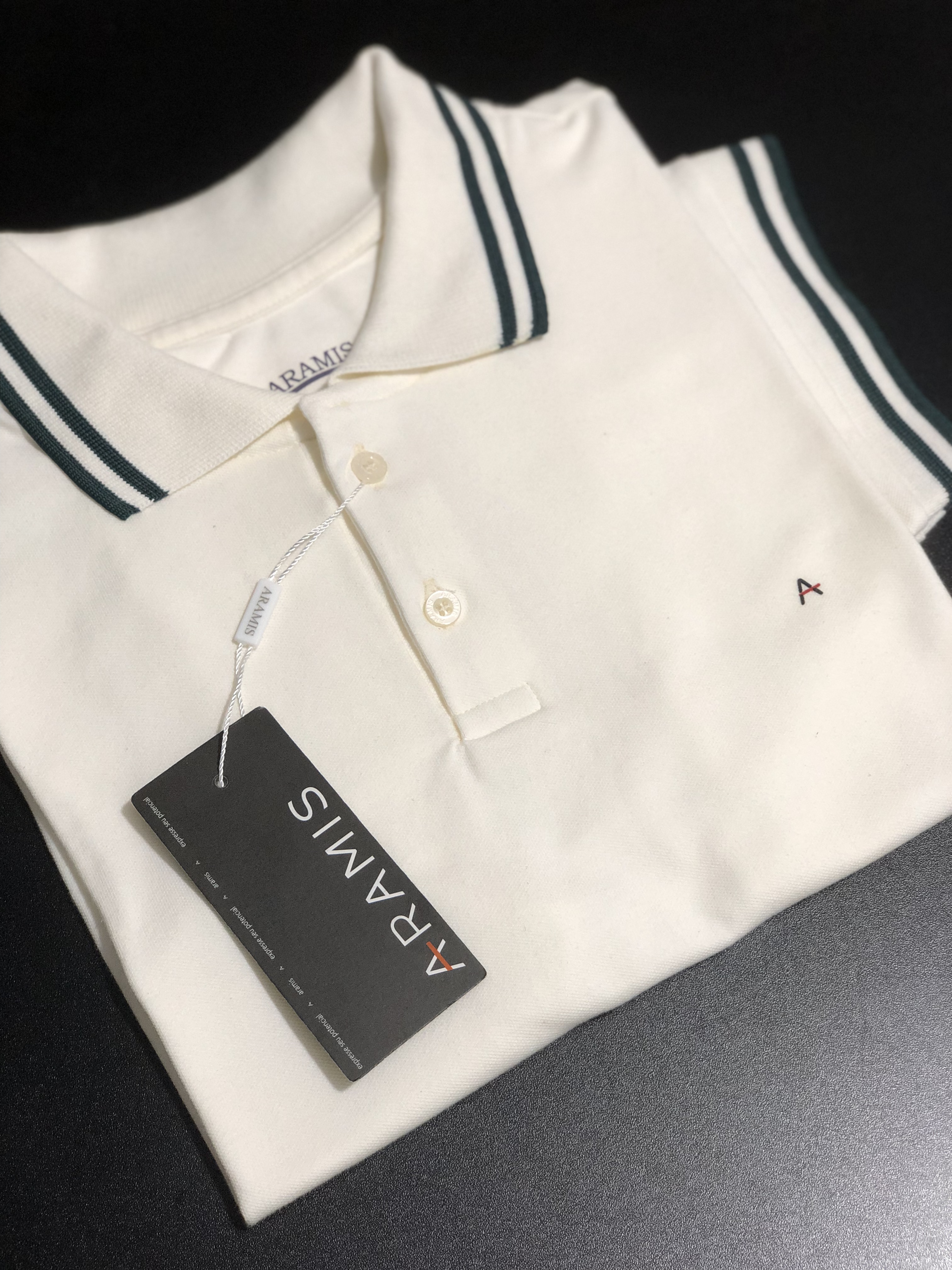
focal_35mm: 52
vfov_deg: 36.8
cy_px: 635
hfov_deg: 28.0
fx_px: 1907
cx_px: 476
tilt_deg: -65.7
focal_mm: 6
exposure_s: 1/60
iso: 40
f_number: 2.4
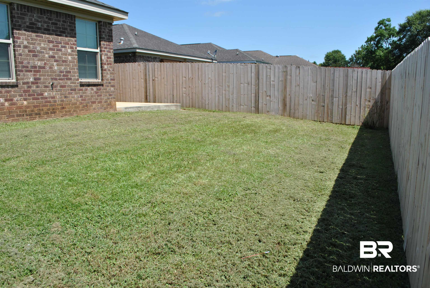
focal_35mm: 27
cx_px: 215
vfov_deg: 48.0
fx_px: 323
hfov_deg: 67.3
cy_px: 144
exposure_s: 1/250
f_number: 8
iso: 100
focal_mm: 18
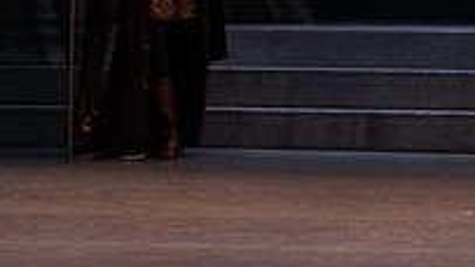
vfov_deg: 2.8
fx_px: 5502
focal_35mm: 437
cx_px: -51
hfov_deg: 4.9
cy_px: -151
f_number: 7.1
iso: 12800
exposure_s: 1/400
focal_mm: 146
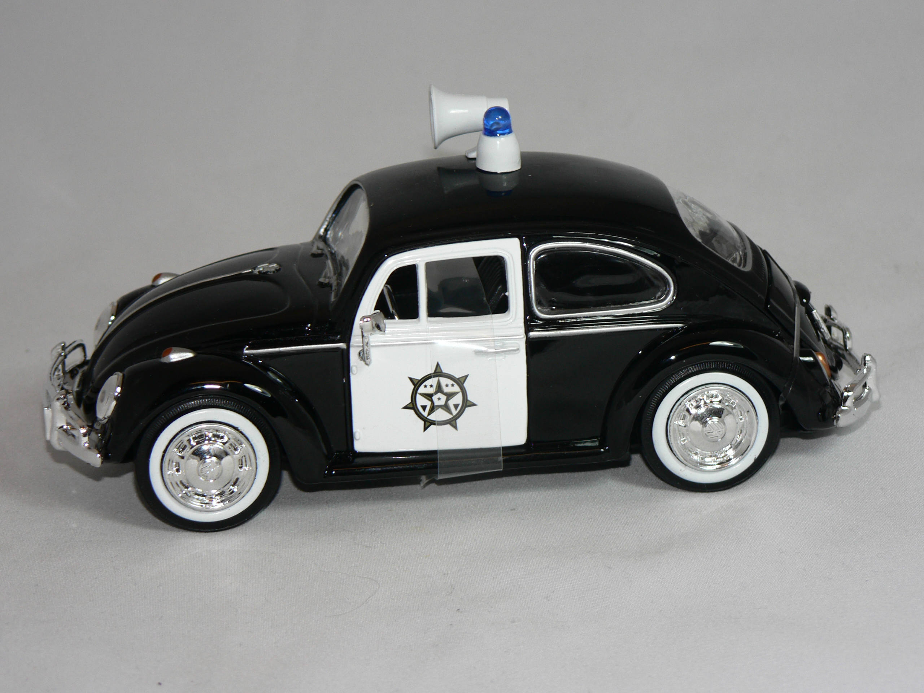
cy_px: 346
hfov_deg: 16.8
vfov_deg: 12.7
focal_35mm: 117
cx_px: 462
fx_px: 3123
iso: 80
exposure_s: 1/60
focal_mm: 19.5
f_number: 3.2
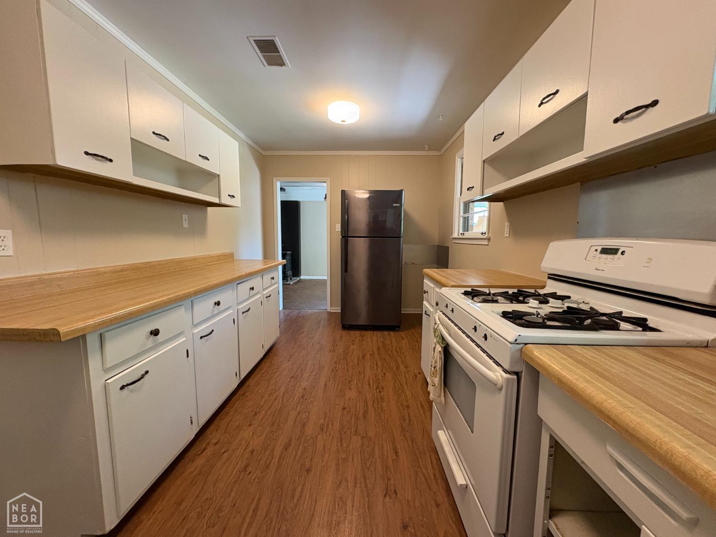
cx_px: 358
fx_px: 290
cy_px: 268
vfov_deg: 85.7
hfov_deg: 102.1
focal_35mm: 14
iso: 400
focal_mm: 2.22
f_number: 2.2
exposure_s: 1/60
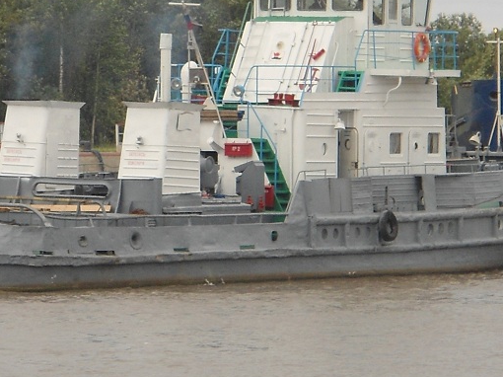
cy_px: 57
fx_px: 2992
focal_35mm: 206
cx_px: 239
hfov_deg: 9.6
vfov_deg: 7.2
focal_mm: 18.8
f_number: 5.9
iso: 80
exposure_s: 1/250
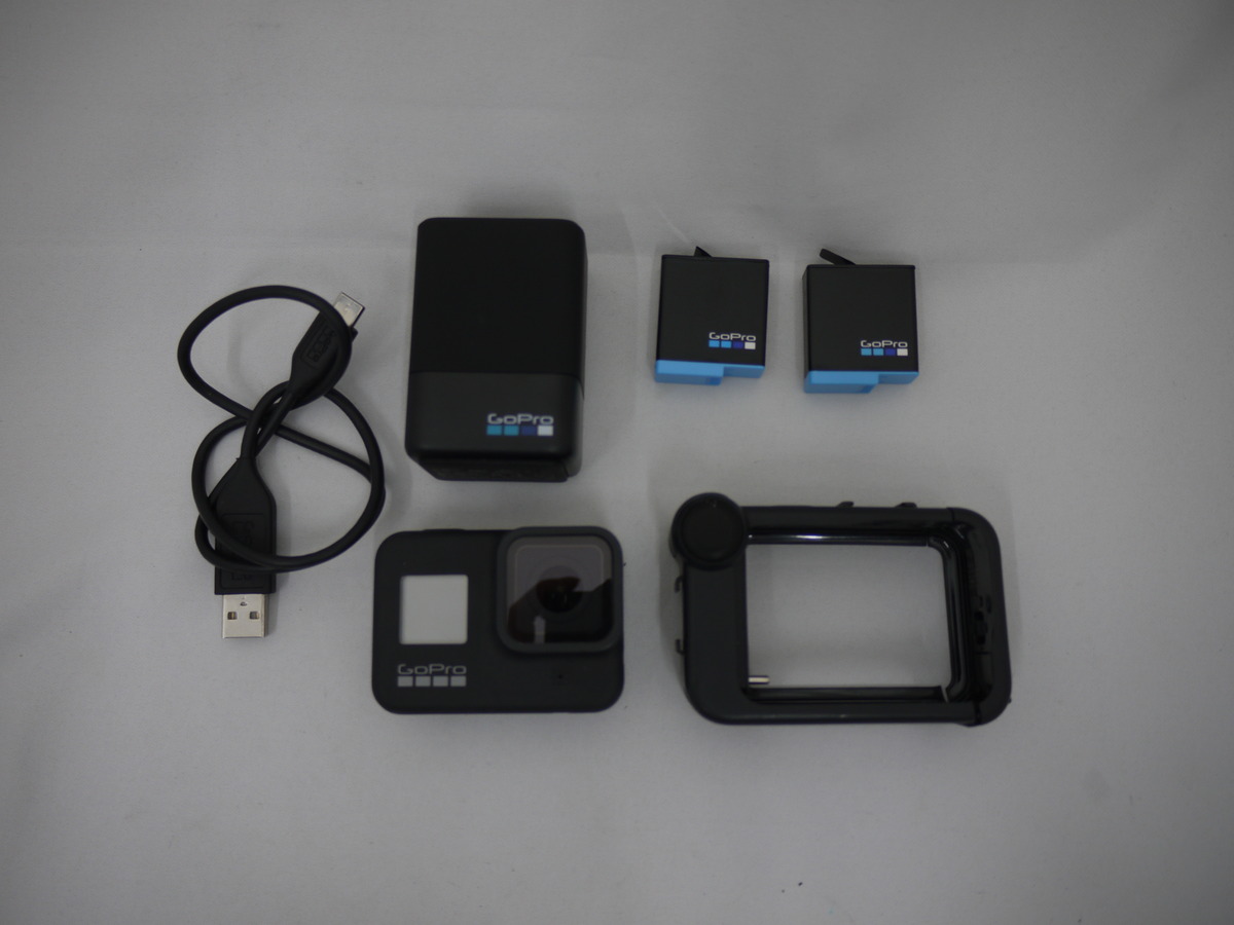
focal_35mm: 28
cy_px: 462
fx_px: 998
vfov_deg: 49.7
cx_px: 617
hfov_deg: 63.4
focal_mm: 14
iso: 100
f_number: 3.5
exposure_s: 1/50
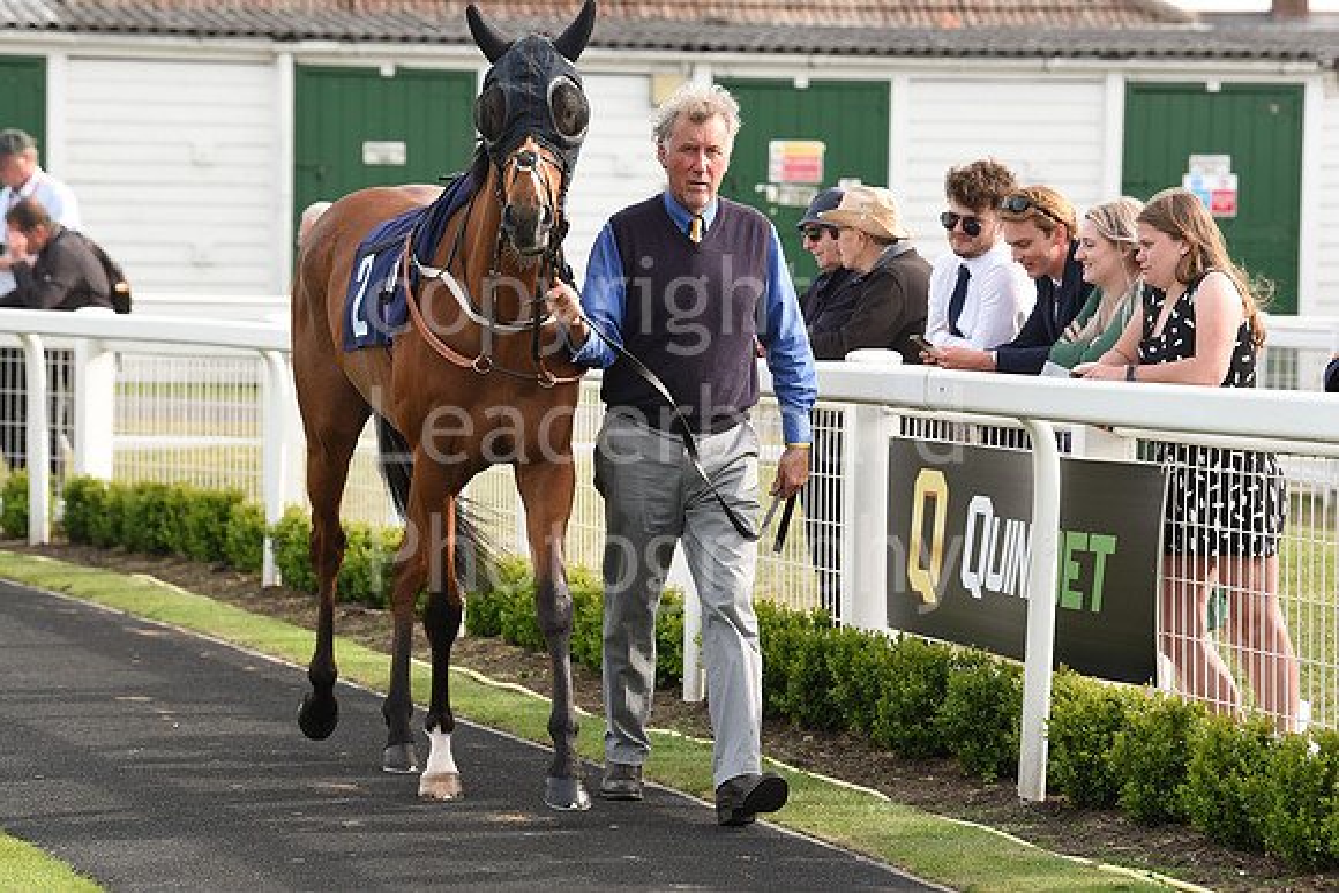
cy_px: 446
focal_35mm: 150
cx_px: 670
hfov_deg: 13.7
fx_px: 5580
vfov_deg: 9.2
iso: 400
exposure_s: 1/640
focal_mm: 150
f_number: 5.6
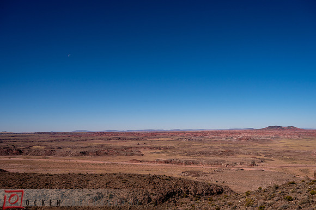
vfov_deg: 38.3
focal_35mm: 34
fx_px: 303
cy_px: 105
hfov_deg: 55.1
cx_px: 158
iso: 200
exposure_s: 1/1600
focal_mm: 34.5
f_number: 8
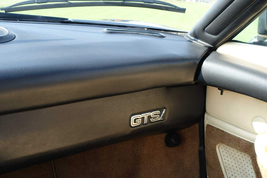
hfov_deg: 43.6
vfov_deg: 29.9
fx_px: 334
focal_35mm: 45
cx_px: 134
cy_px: 89
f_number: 4
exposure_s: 1/125
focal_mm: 16.62
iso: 125
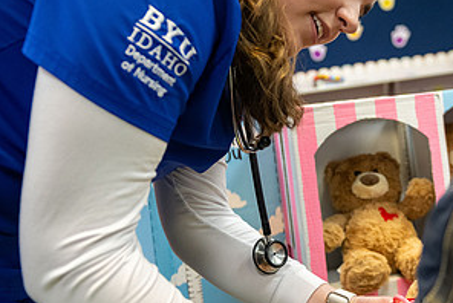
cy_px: 117
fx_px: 592
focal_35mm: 47
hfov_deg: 41.4
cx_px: 295
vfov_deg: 28.6
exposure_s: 1/320
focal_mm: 24
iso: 2000
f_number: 2.8
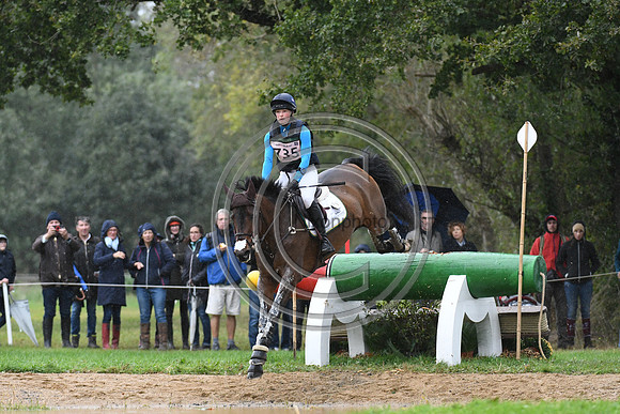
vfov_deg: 3.8
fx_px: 6201
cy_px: 207
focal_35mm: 360
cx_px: 310
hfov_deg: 5.7
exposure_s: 1/1250
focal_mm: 240
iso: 2000
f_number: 4.5
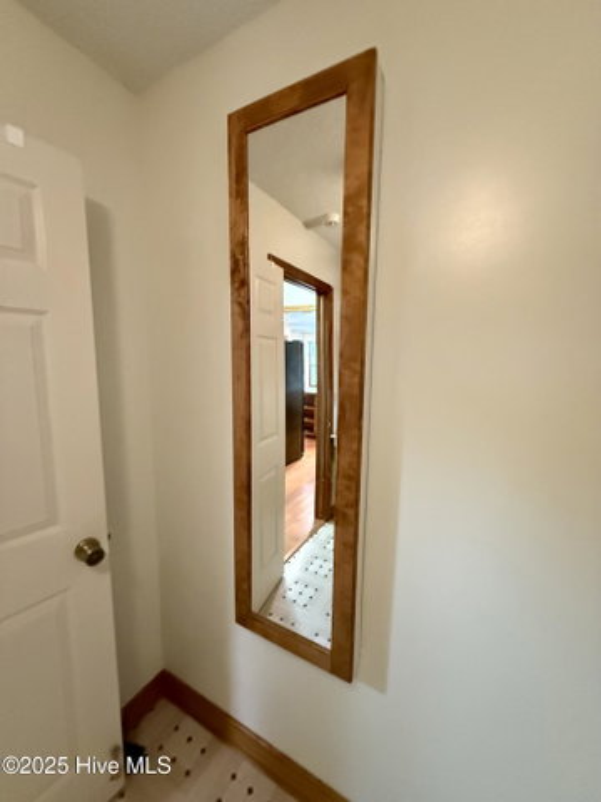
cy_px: 401
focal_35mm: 14
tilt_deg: -8.9
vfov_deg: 102.1
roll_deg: -1.6
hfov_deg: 85.7
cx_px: 300
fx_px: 324
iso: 1000
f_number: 2.2
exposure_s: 1/60
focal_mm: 2.22
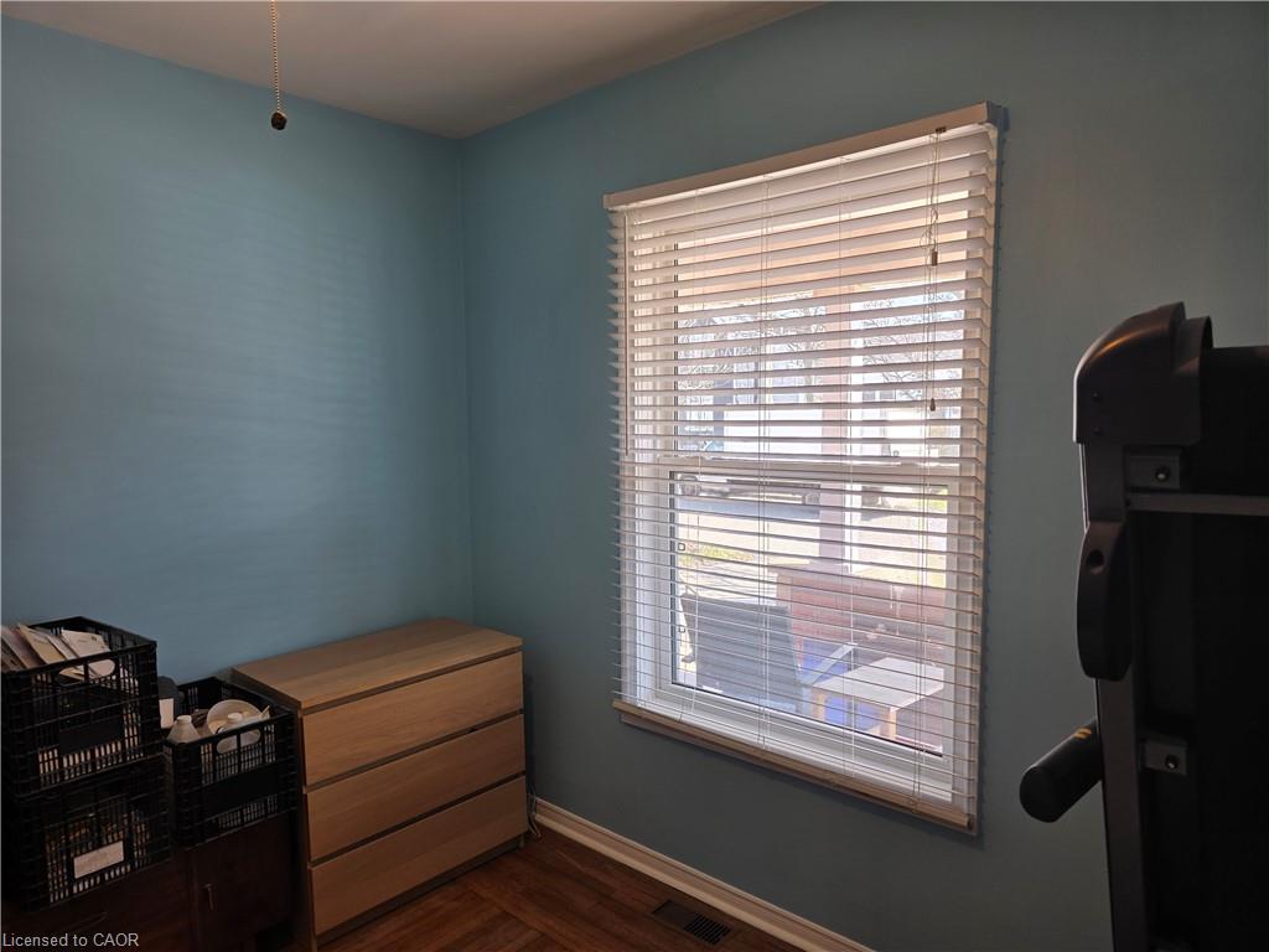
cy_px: 476
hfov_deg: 73.9
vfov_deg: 58.9
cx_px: 634
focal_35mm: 23
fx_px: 843
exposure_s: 1/120
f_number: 1.7
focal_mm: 6.3
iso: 50
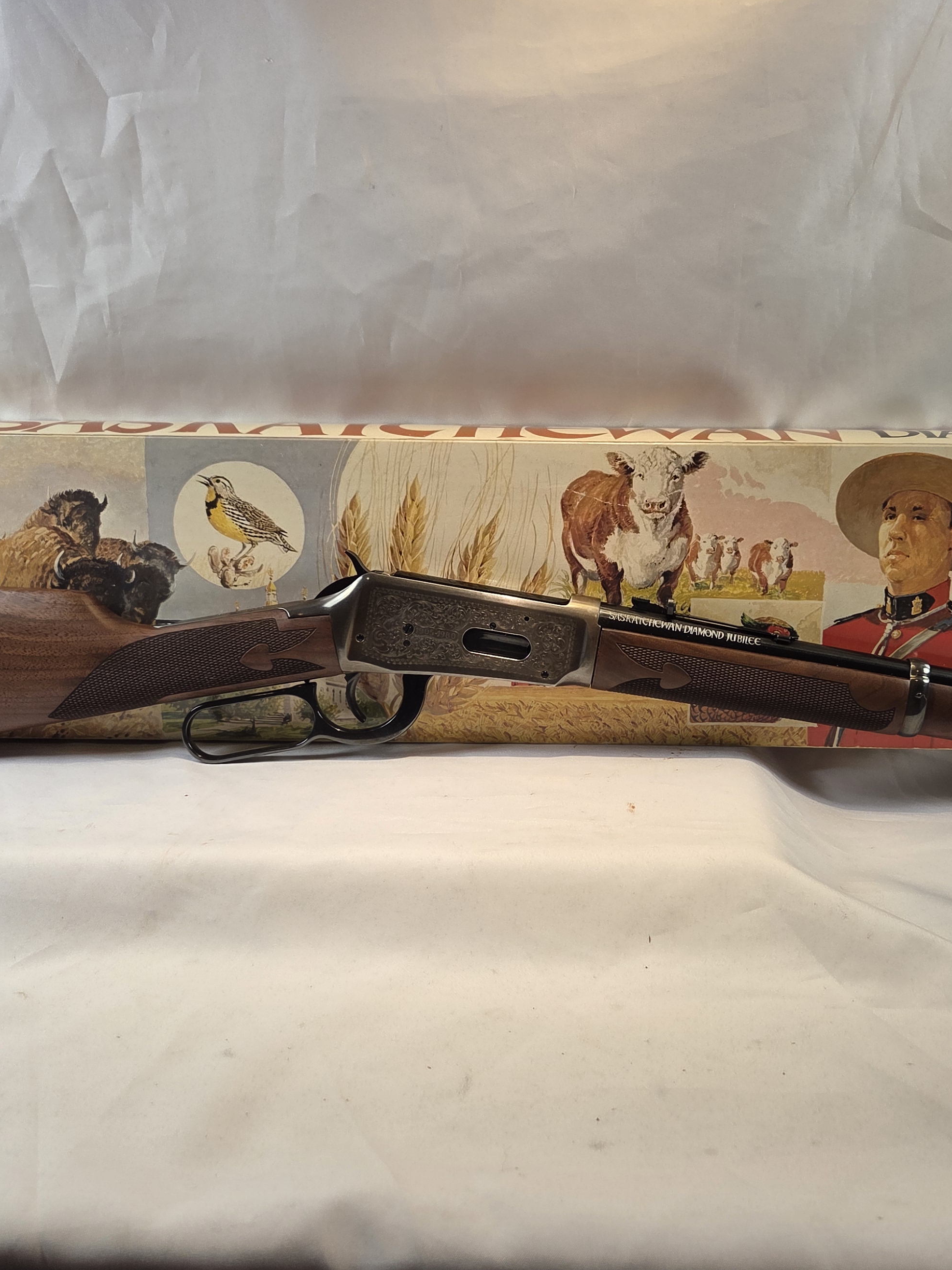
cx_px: 600
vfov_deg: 52.6
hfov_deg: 40.4
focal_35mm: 35
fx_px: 1284
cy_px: 653
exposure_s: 1/699
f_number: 1.8
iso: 80
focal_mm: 5.4
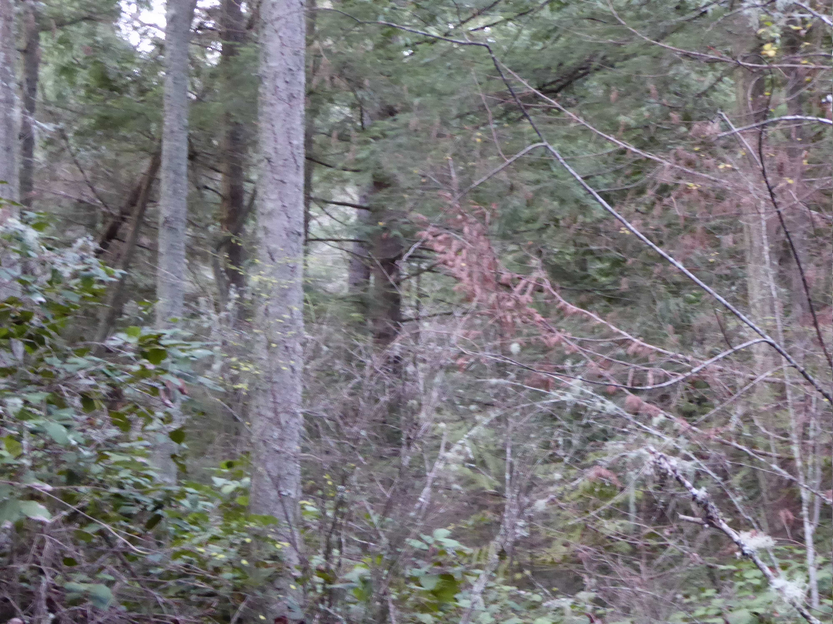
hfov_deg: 21.5
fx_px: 2190
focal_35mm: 91
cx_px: 416
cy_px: 312
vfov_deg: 16.2
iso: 800
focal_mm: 15
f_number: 4.8
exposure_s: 1/5
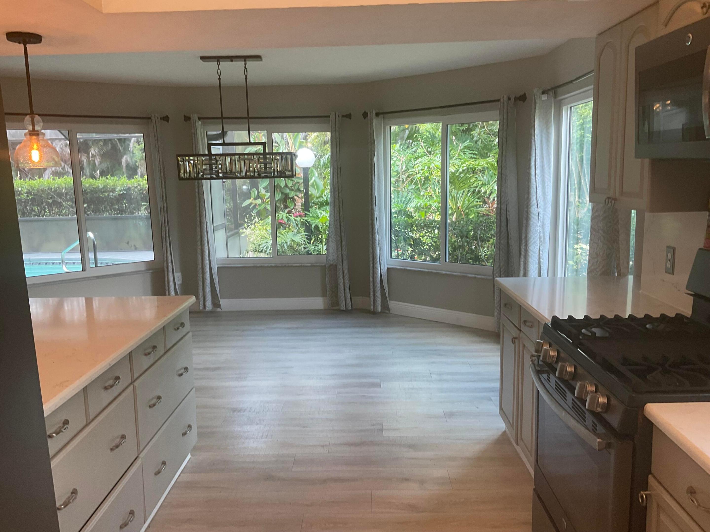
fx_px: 595
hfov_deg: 61.7
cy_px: 266
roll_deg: +0.7
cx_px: 355
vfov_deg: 48.2
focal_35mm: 29
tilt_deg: -10.4
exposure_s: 1/50
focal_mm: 3
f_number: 1.8
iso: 50
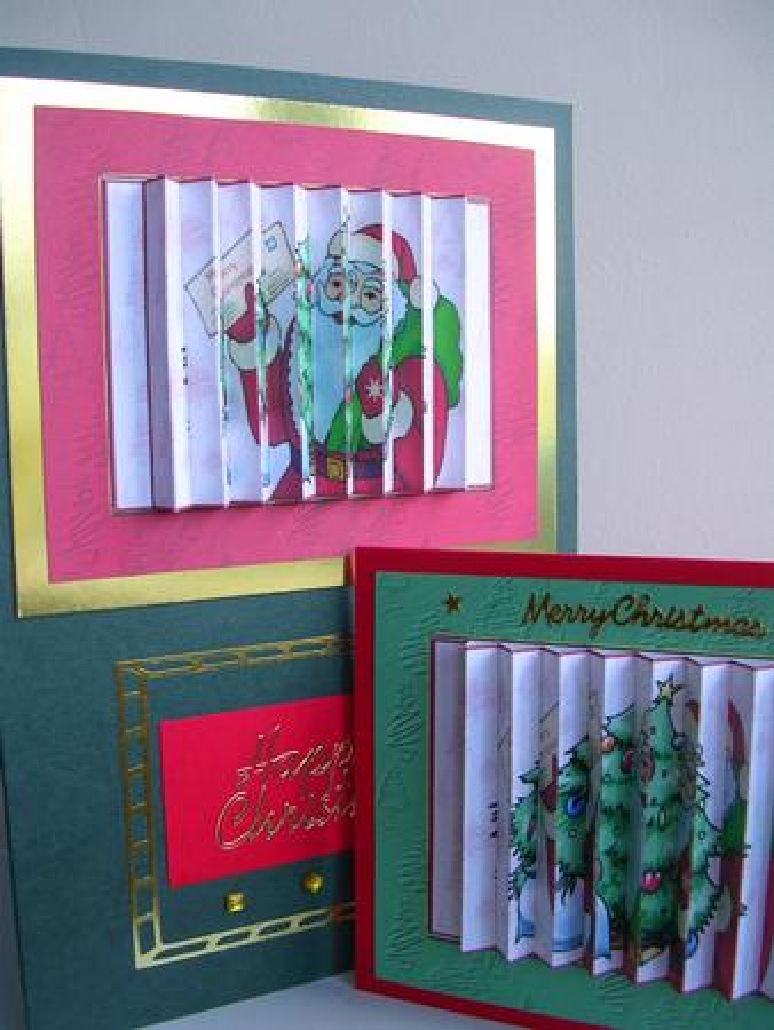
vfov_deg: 49.0
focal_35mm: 38
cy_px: 515
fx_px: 1132
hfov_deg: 37.8
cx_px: 387
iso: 50
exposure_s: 1/24.1
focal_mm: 5.8
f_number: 2.8
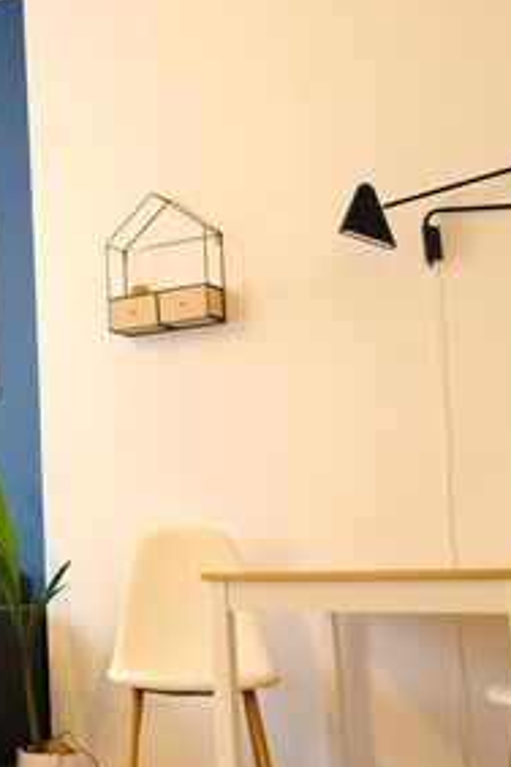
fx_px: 1256
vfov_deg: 33.9
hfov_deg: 20.4
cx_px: -208
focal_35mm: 59
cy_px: 339
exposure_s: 1/60
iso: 2500
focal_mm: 18.8
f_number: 4
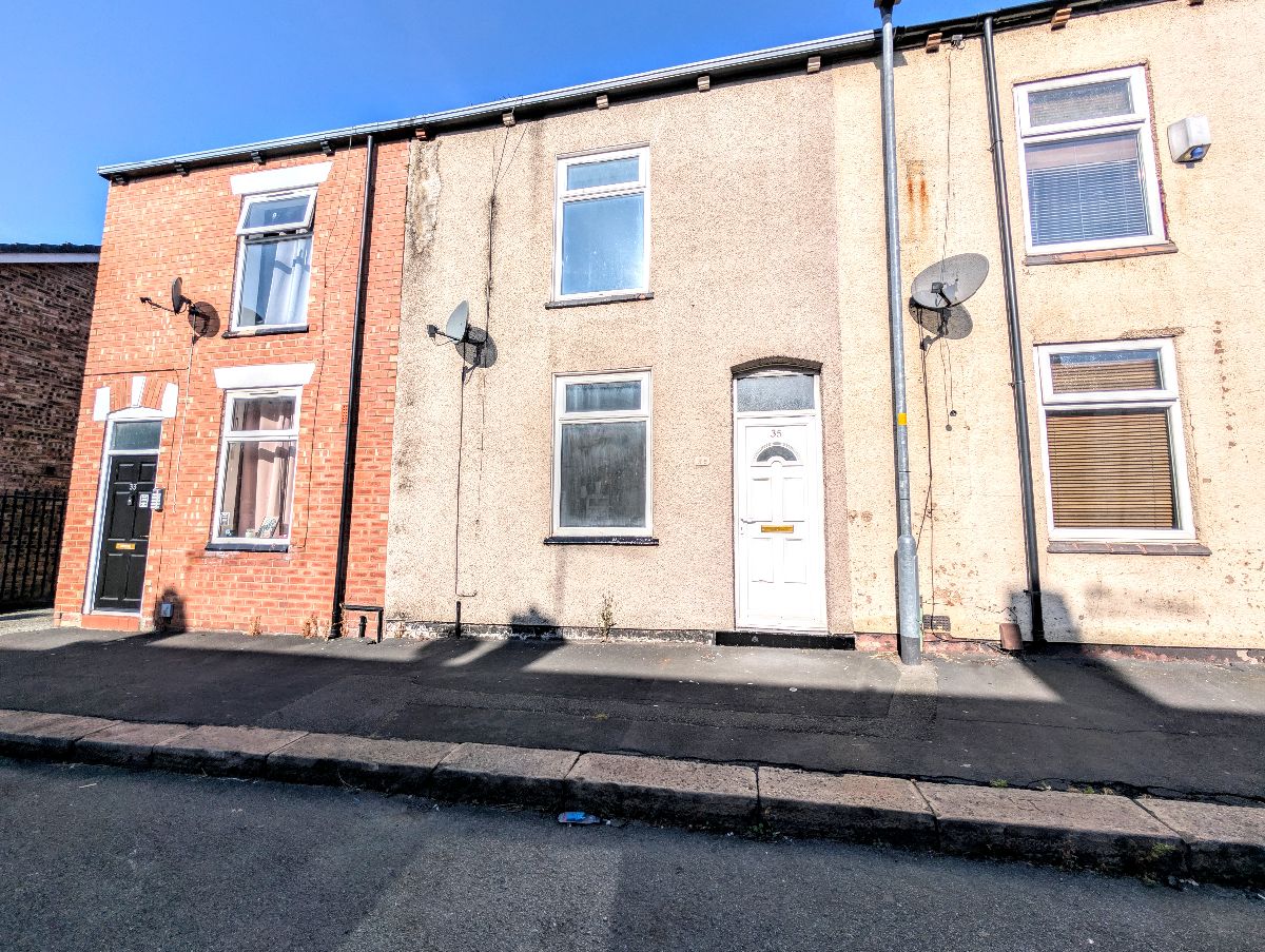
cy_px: 476
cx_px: 632
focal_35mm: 12
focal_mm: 2.02
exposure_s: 1/5155
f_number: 1.7
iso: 53
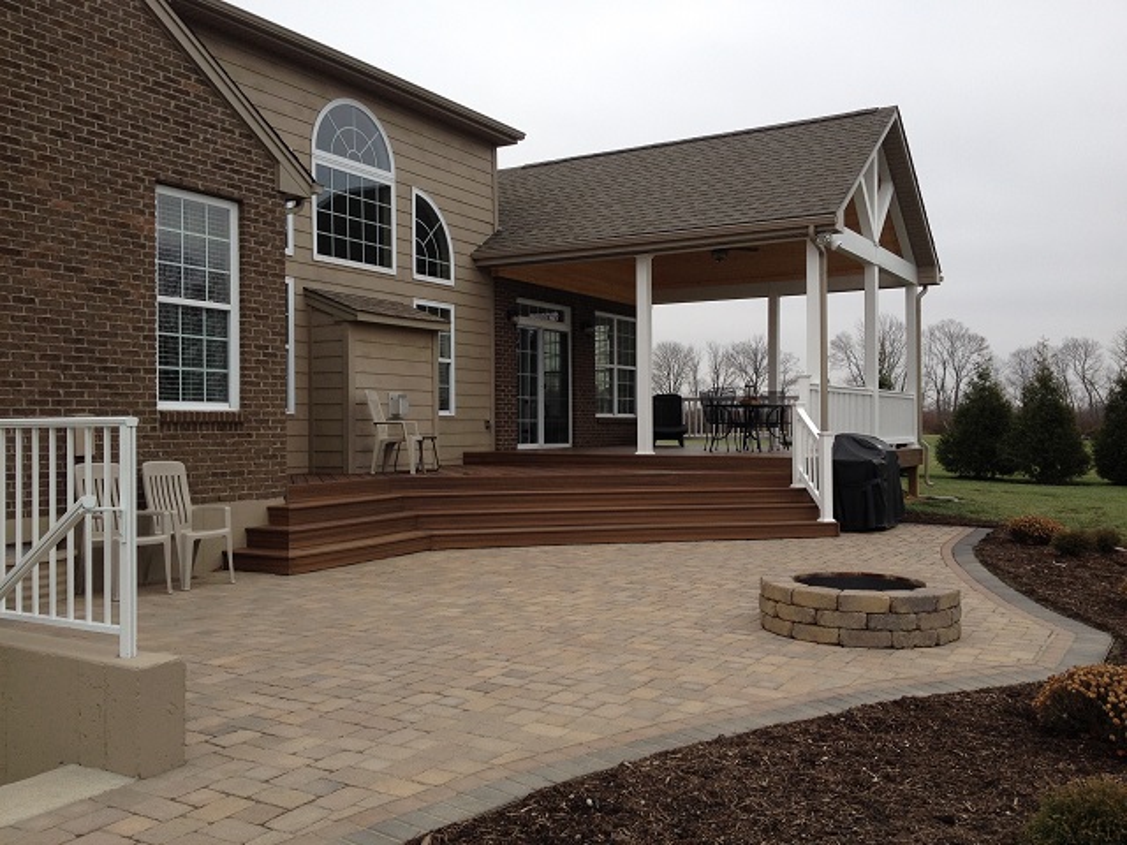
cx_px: 564
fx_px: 1140
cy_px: 422
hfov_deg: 52.6
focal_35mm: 35
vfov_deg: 40.7
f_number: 2.4
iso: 50
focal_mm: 4.28
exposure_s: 1/252
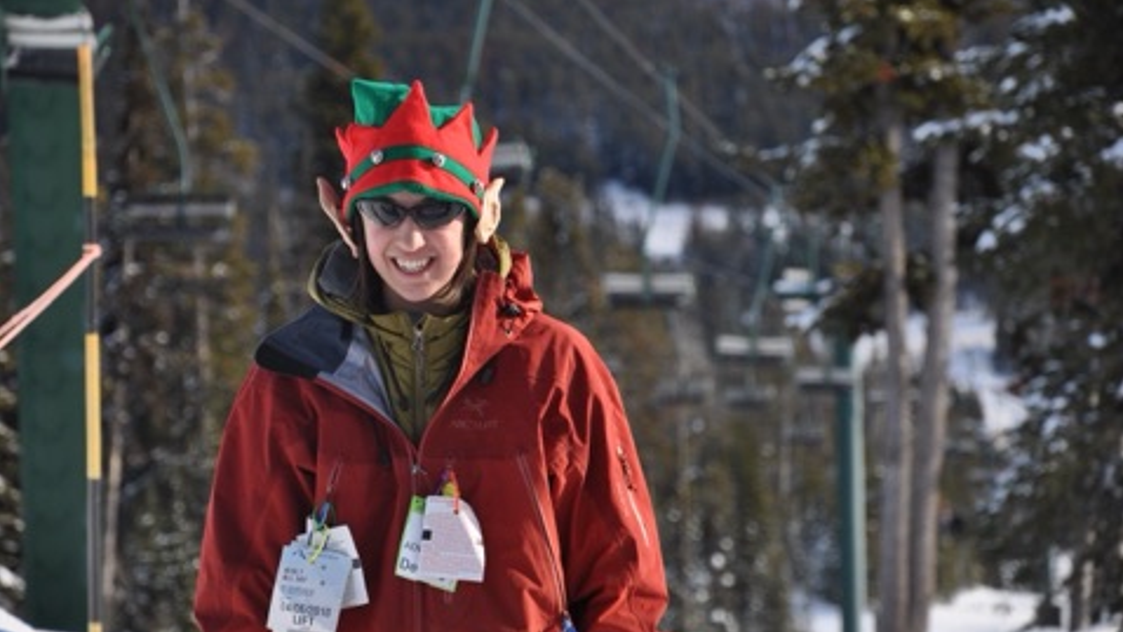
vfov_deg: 7.3
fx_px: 4929
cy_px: 276
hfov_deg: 13.0
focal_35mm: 166
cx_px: 562
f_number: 5.6
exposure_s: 1/500
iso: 220
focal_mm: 105
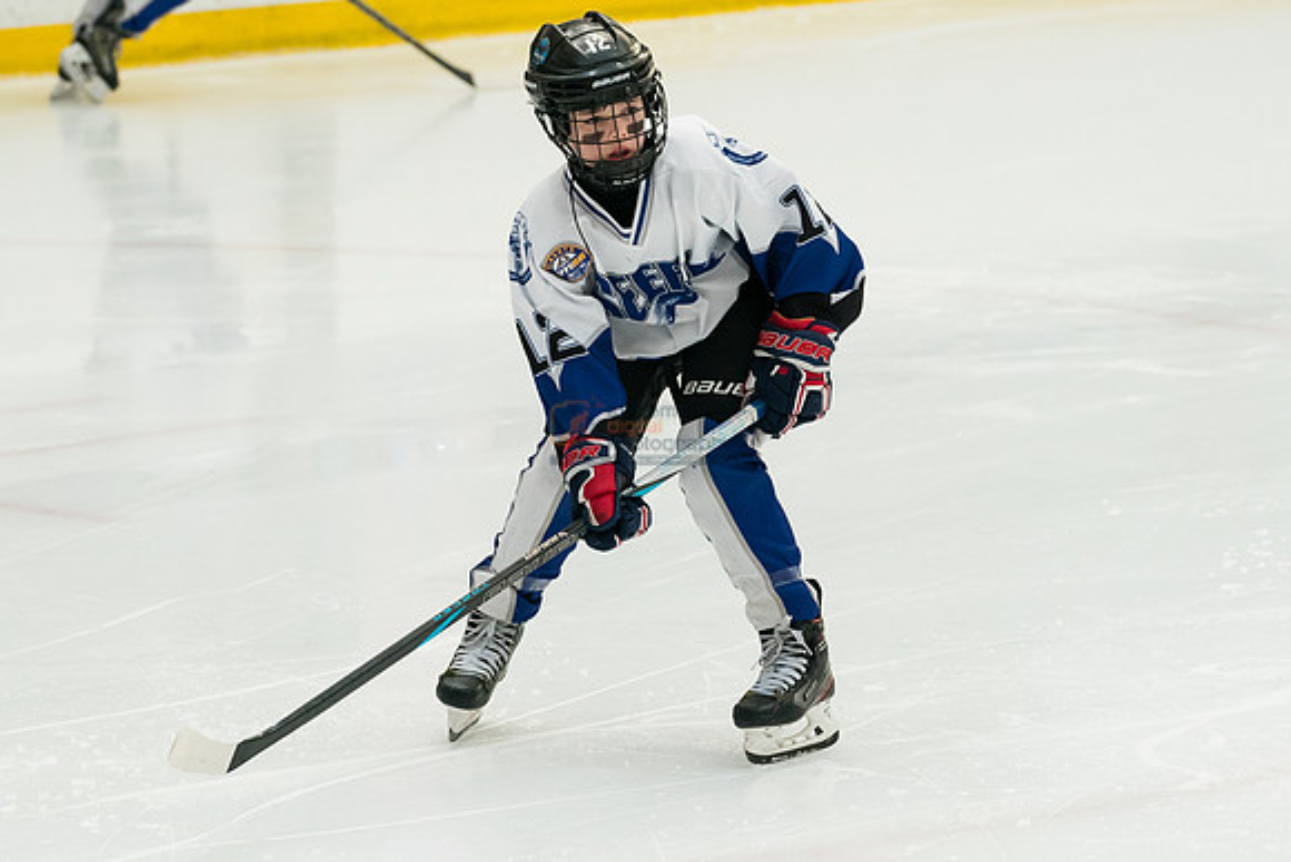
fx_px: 7511
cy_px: 323
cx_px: 458
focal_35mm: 209
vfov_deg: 6.6
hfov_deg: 9.8
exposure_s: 1/1600
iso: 1600
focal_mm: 91
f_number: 3.5
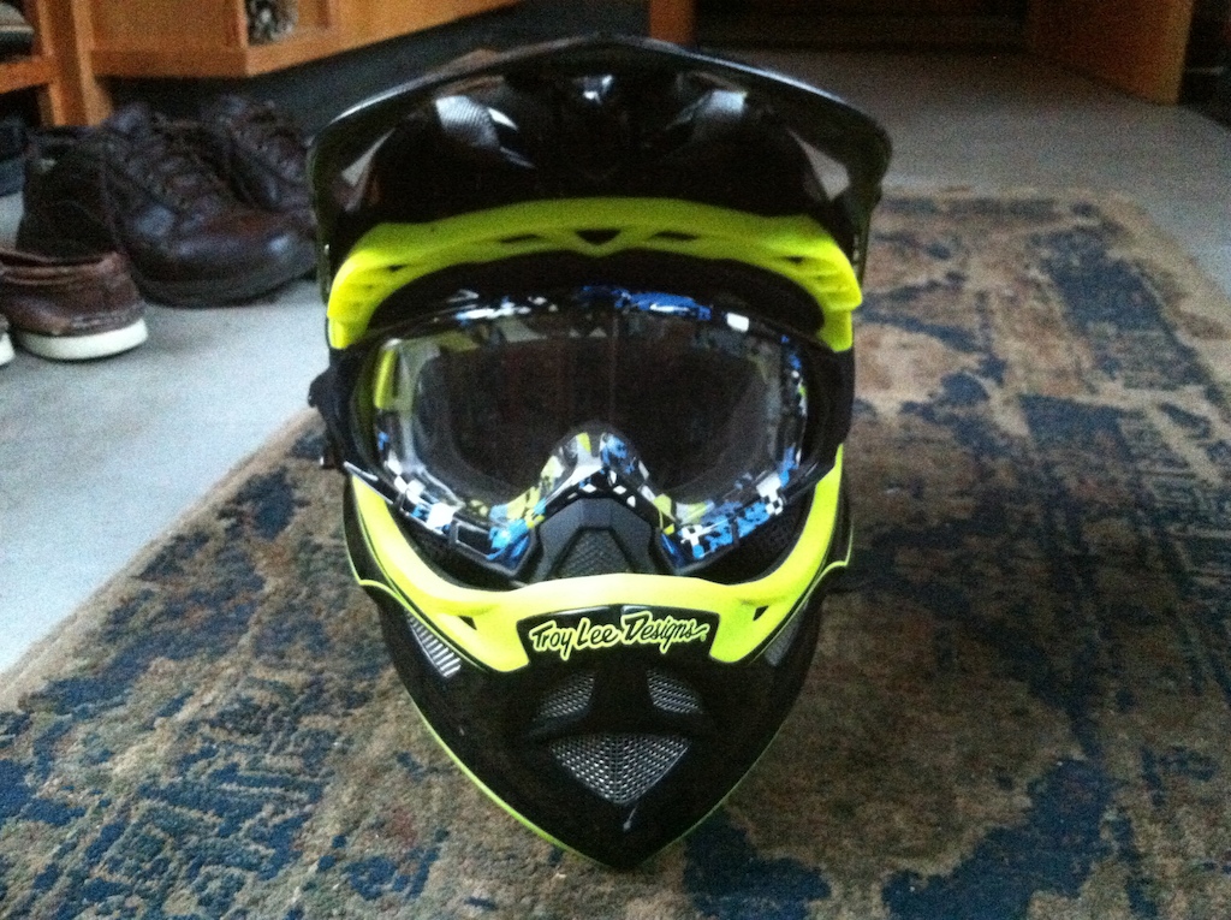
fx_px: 1243
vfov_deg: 40.6
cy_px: 460
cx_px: 616
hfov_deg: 52.7
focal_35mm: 35
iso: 1000
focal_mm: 3.85
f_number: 2.8
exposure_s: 1/15
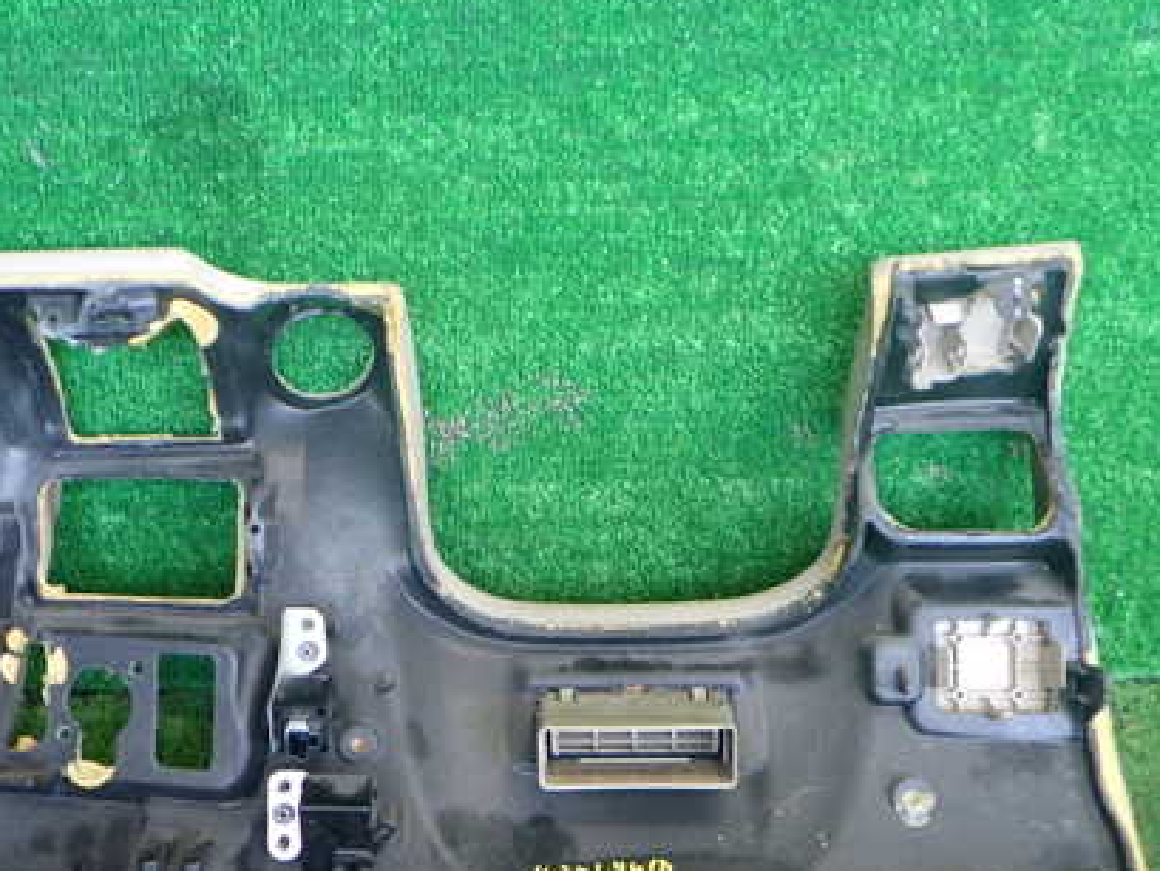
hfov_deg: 42.6
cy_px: 550
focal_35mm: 44
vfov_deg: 32.7
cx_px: 434
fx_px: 1475
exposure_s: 1/40
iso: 200
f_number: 2.3
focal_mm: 5.4
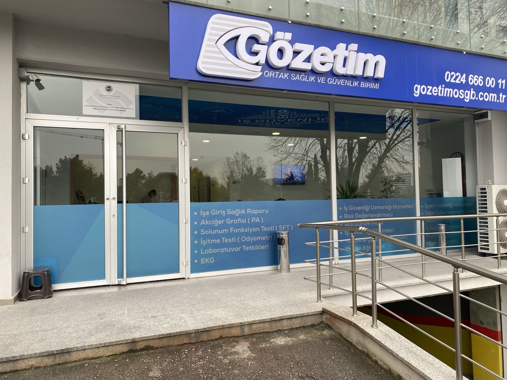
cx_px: 254
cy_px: 190
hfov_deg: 67.3
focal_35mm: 26
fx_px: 381
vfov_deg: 53.1
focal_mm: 4.25
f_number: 1.8
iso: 32
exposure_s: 1/217
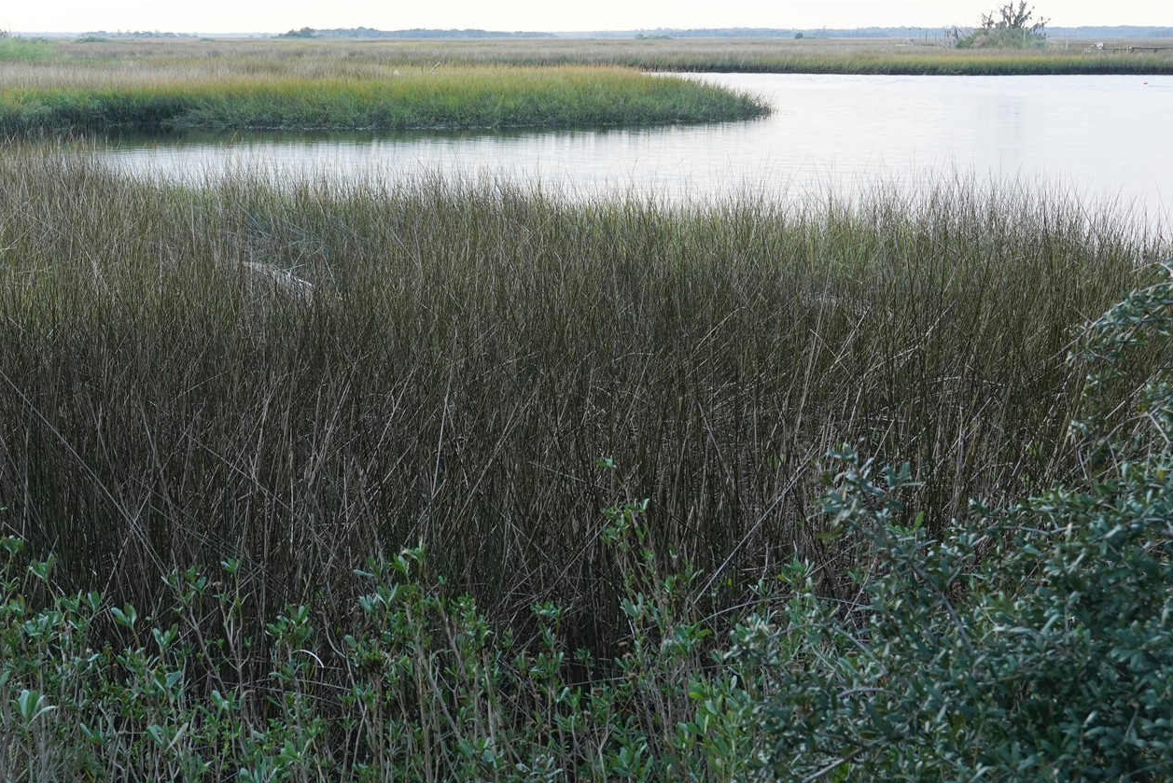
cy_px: 332
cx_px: 349
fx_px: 2281
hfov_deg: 28.6
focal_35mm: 70
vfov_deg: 19.5
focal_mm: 44
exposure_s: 1/100
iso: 800
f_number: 10
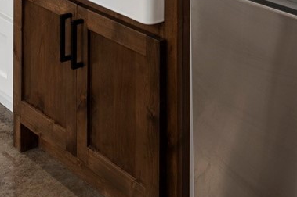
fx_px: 709
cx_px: 176
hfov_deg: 23.6
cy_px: -213
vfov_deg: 13.3
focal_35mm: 86
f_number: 8
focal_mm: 16
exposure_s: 1/2
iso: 160
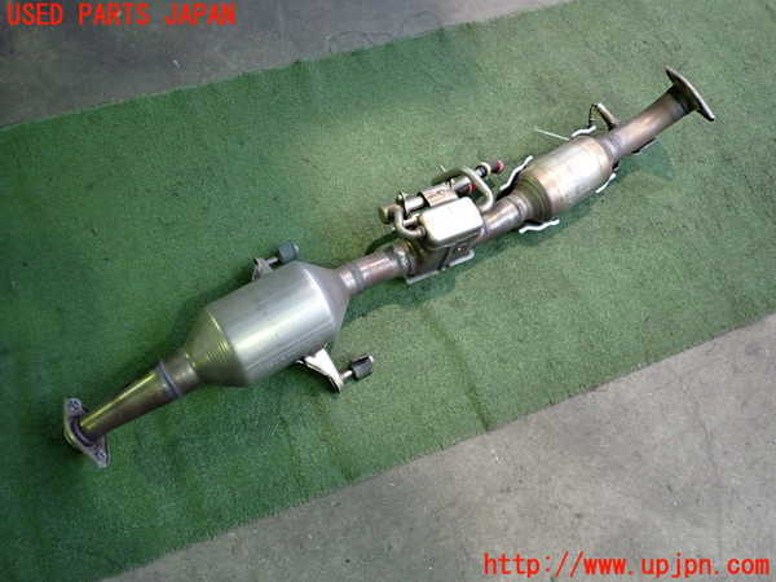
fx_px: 560
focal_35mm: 25
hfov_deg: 69.4
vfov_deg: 54.9
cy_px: 291
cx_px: 388
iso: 640
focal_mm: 4.5
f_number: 2
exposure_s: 1/80
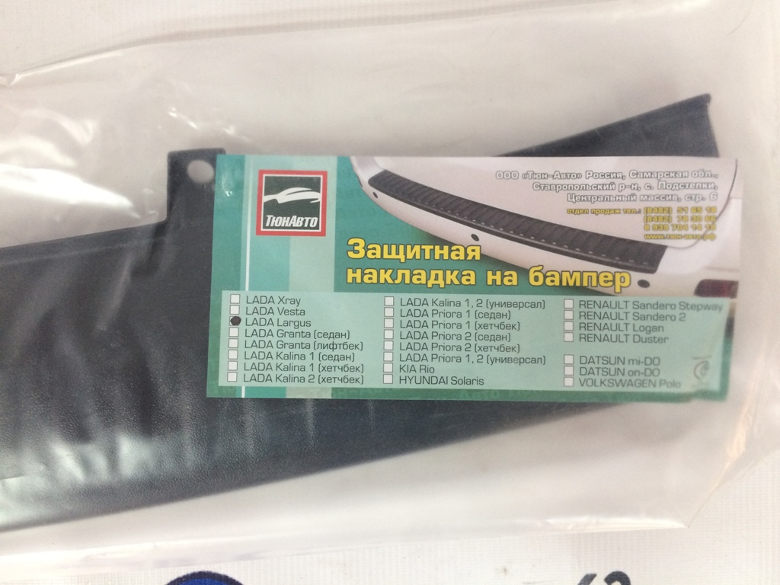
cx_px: 390
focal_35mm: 29
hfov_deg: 61.7
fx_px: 653
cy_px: 292
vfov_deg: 48.2
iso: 160
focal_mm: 4.15
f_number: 2.2
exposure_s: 1/33
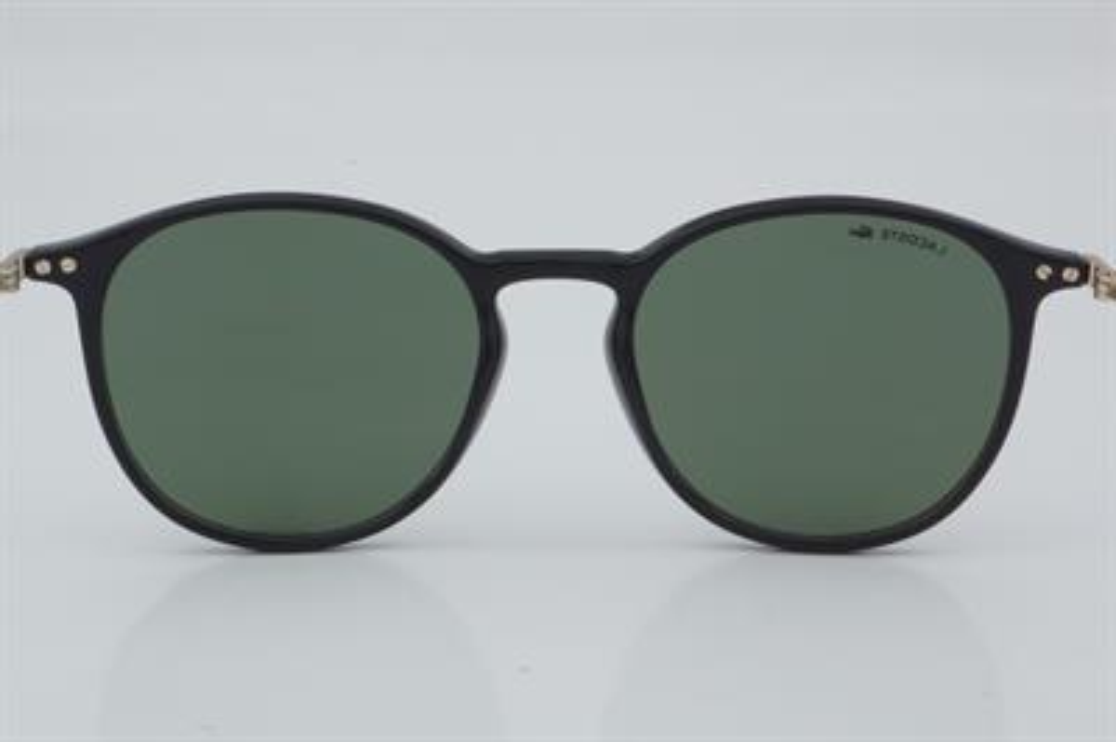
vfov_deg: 18.2
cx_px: 558
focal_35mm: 75
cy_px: 371
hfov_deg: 27.0
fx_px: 2323
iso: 100
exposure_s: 1/4
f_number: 29
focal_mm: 50
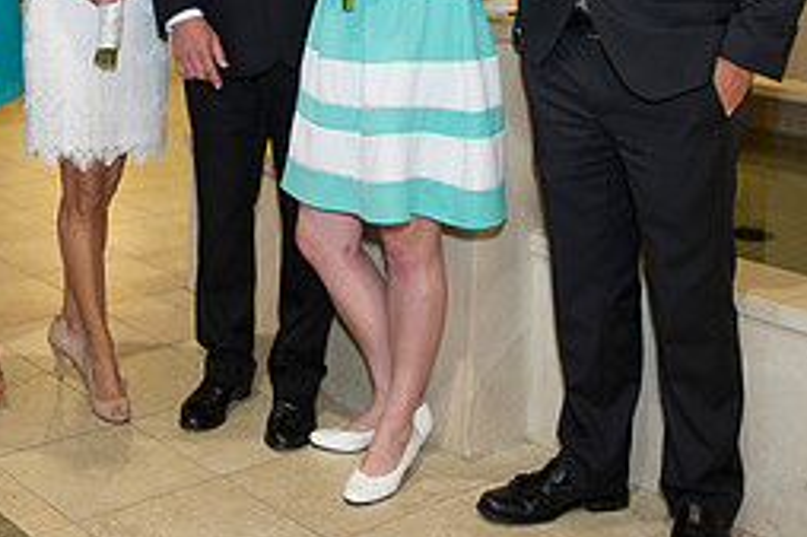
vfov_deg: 20.2
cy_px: -64
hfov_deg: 31.0
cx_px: 229
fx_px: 1434
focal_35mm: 64
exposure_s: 1/100
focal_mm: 28
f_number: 2.8
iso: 1600
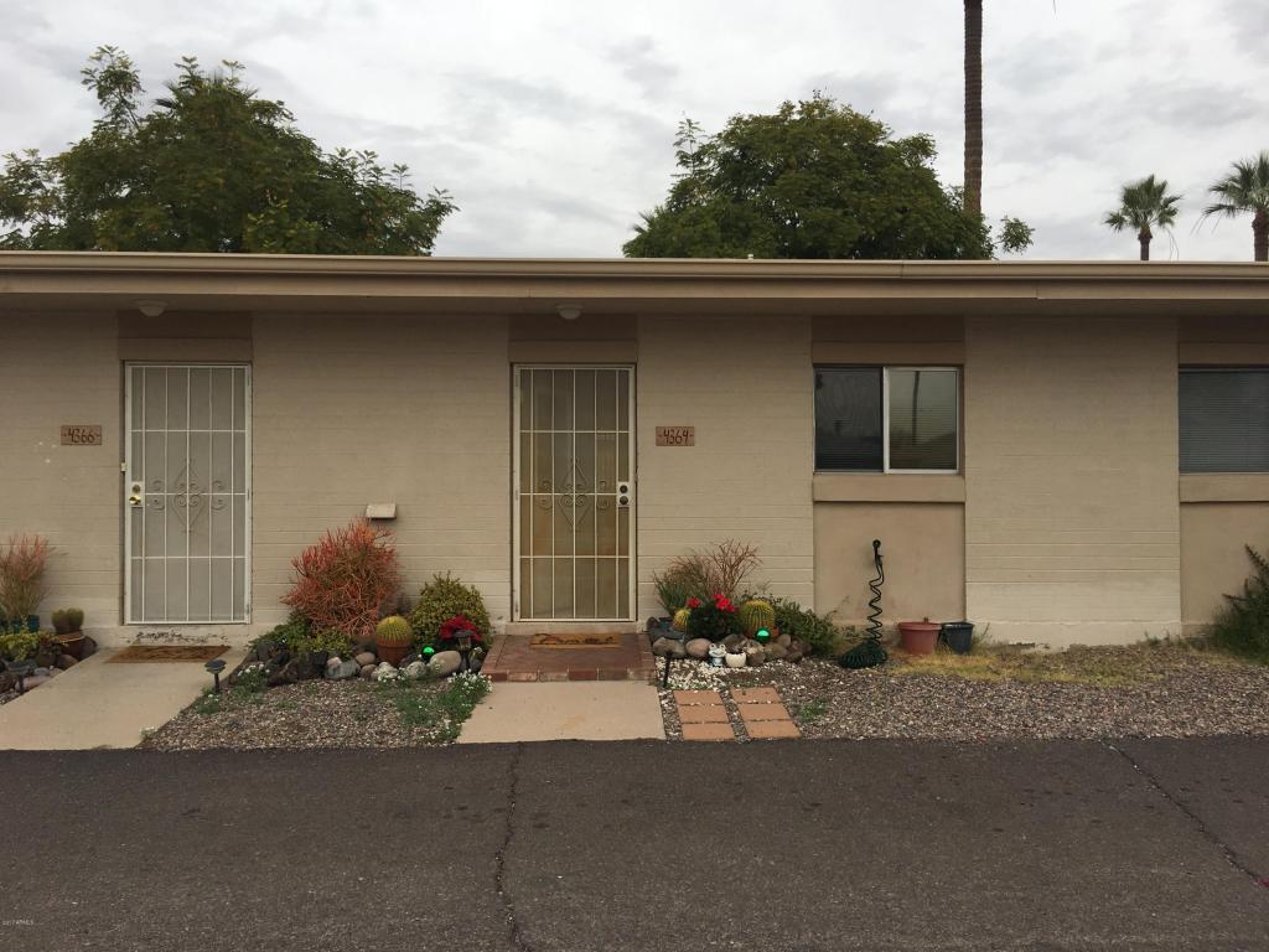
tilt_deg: +0.5
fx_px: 1063
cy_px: 476
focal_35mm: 29
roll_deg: -0.6
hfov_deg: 61.7
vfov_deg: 48.2
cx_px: 634
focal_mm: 4.15
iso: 25
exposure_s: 1/793
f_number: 2.2
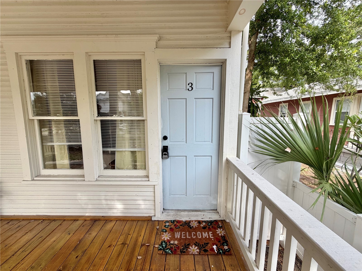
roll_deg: +0.2
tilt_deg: -8.2
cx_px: 181
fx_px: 146
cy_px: 136
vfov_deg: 85.7
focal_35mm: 14
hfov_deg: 102.1
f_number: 2.2
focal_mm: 2.22
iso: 50
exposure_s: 1/308
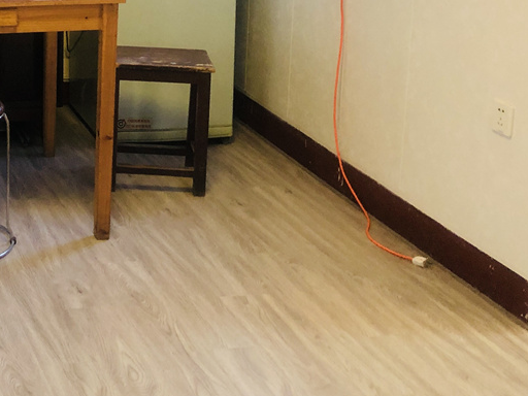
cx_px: -44
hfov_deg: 25.8
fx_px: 1068
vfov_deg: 20.0
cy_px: -42
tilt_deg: -9.5
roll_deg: -0.8
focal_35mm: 70
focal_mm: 4
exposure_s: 1/25
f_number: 1.8
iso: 40
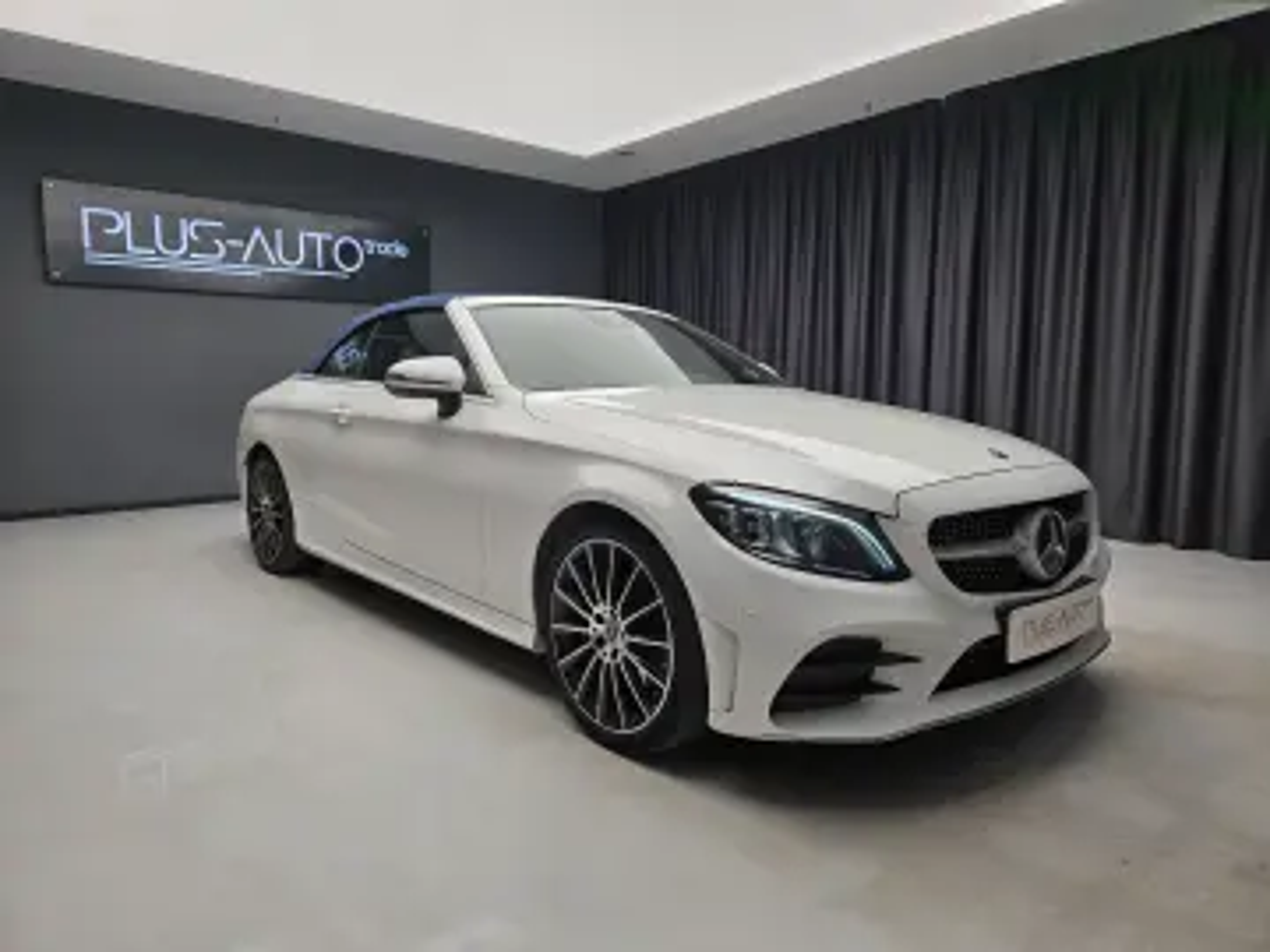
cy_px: 476
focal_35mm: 23
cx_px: 635
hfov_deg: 73.9
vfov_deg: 58.9
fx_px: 844
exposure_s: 1/50
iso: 12
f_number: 1.7
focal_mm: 6.3
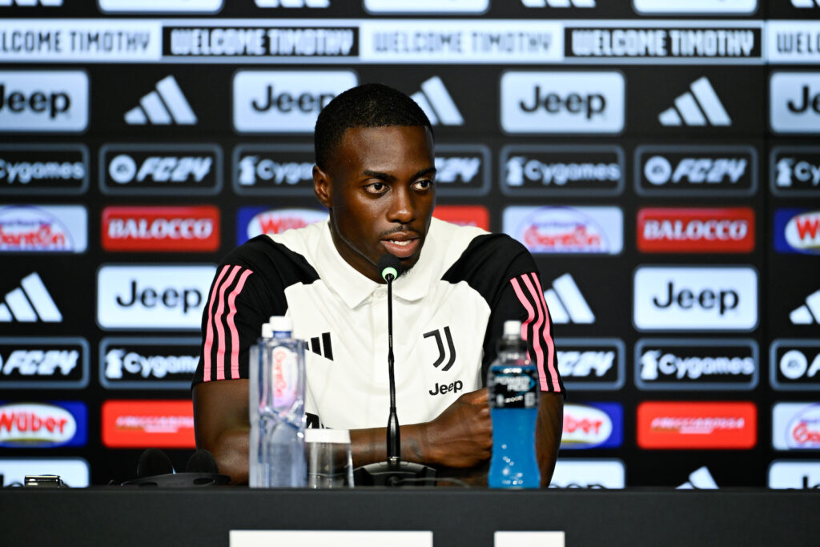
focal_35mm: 400
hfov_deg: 5.2
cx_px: 410
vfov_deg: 3.4
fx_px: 9112
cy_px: 274
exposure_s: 1/500
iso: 1600
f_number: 2.8
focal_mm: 400
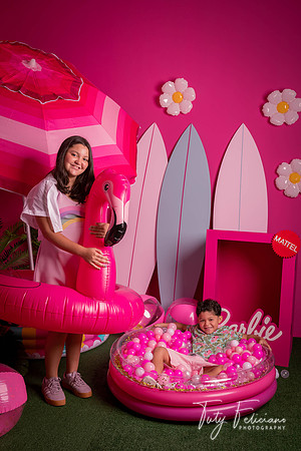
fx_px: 464
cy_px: 226
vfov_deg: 51.9
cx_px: 150
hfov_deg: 35.9
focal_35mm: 37
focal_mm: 37
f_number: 5
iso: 64
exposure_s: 1/200
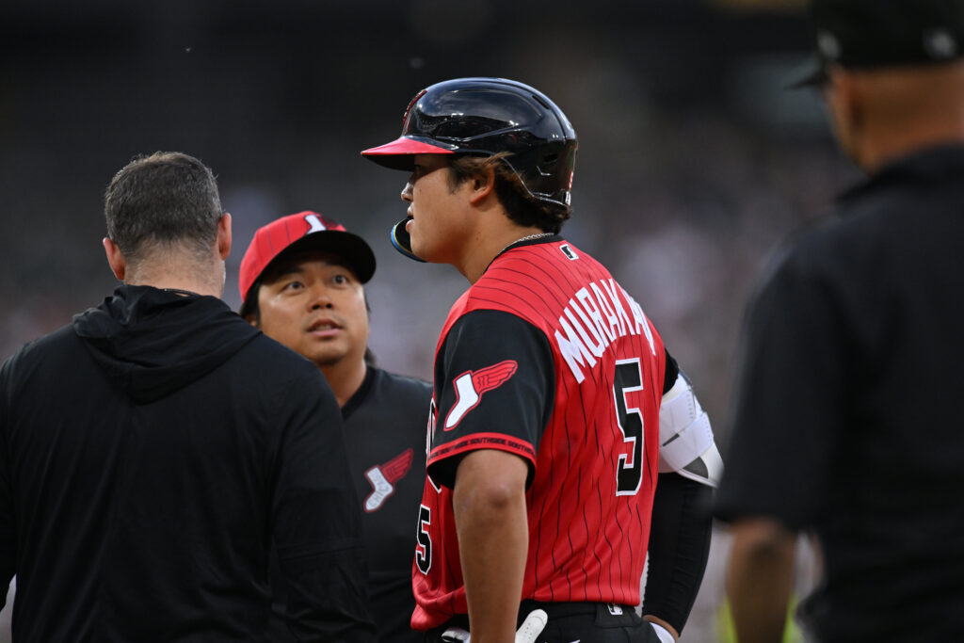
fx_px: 10712
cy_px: 322
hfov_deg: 5.2
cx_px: 482
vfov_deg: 3.4
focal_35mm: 400
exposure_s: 1/4000
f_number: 2.8
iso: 1250
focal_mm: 400
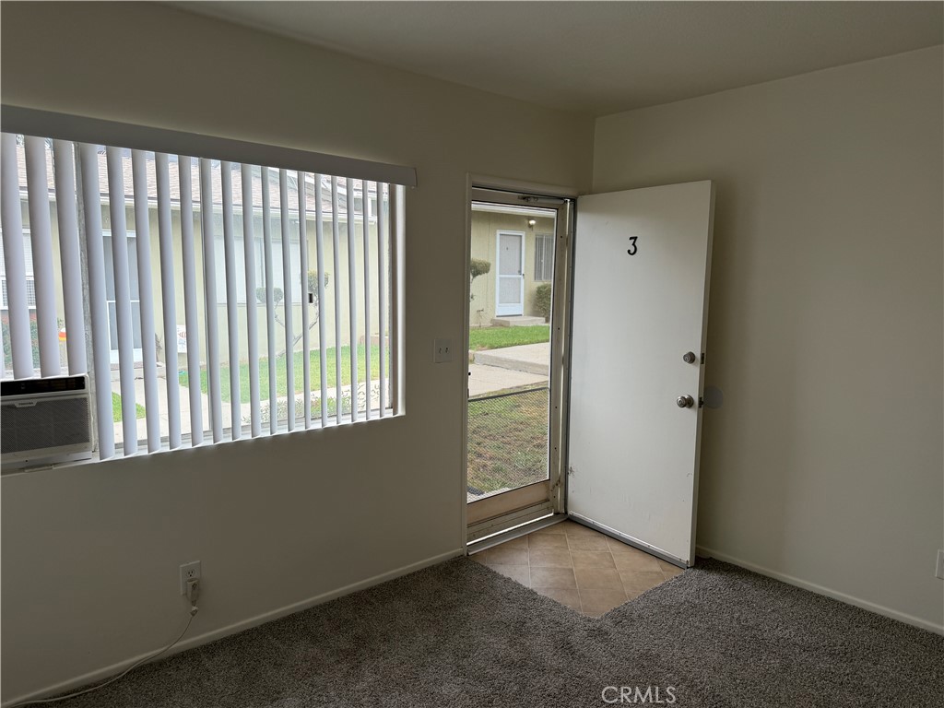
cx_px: 472
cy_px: 354
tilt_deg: -6.3
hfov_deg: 71.6
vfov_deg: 56.8
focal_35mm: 24
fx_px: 654
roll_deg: -0.4
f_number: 1.78
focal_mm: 6.76
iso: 64
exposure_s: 1/159
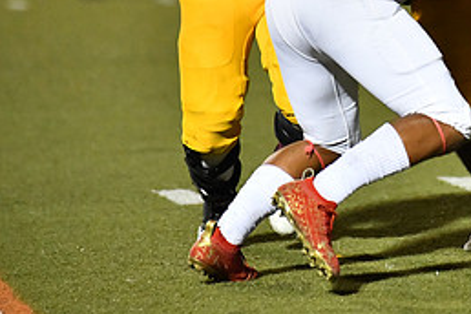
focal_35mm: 450
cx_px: 411
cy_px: 12
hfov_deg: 4.6
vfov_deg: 3.1
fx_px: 5887
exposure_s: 1/3200
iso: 10000
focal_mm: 200
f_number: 2.8
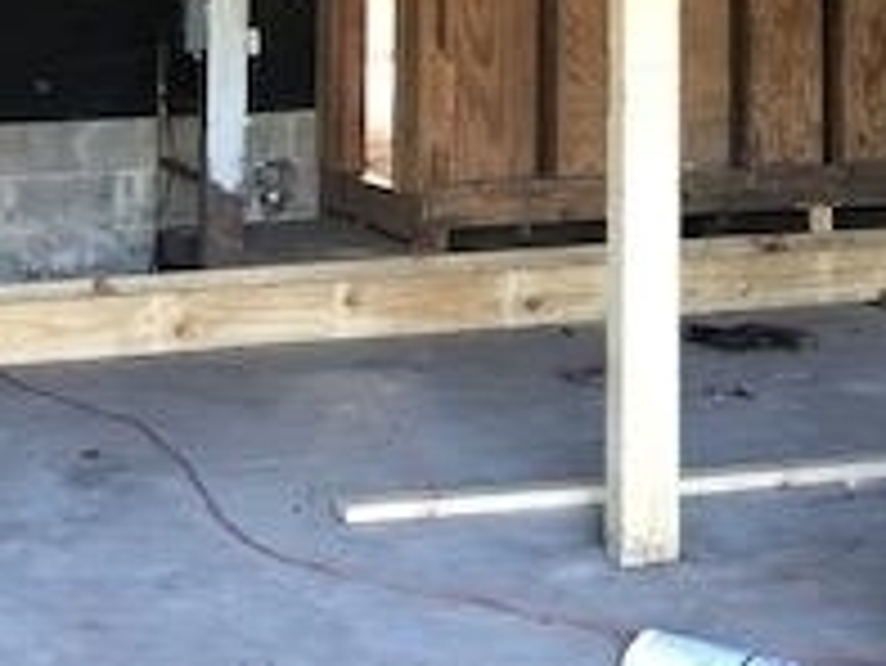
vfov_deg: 15.5
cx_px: 531
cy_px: -202
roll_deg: +0.0
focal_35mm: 91
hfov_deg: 21.5
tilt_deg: +1.4
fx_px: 2331
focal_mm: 3.99
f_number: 1.8
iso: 40
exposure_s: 1/15
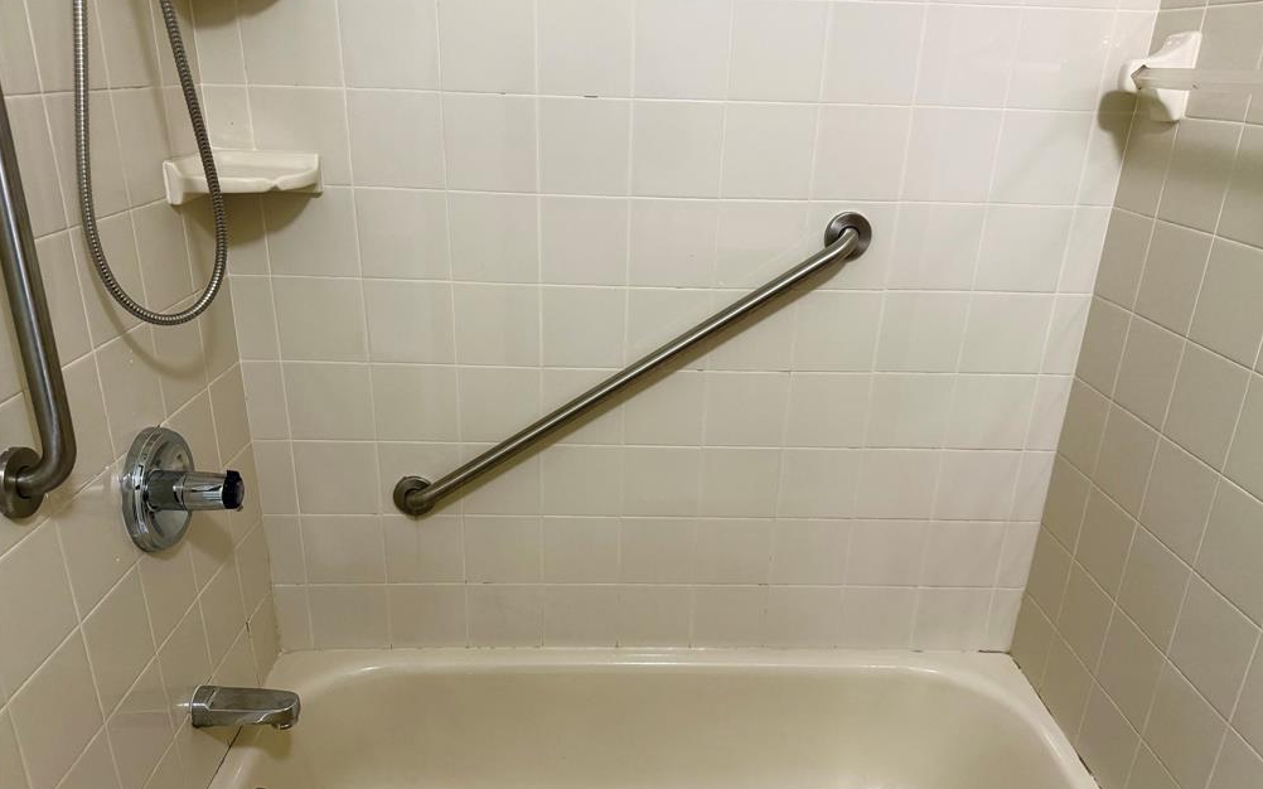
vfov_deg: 47.5
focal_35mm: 26
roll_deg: -1.5
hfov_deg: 70.4
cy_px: 432
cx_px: 637
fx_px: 895
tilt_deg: -20.6
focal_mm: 6.76
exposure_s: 1/60
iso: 320
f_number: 1.78
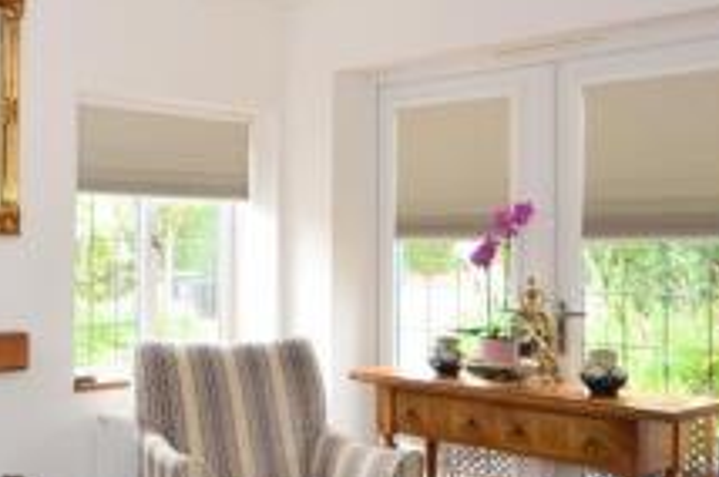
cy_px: 235
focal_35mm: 53
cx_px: 44
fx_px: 1052
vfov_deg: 25.5
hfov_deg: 35.1
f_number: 5
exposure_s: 1/15
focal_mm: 11.5
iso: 200
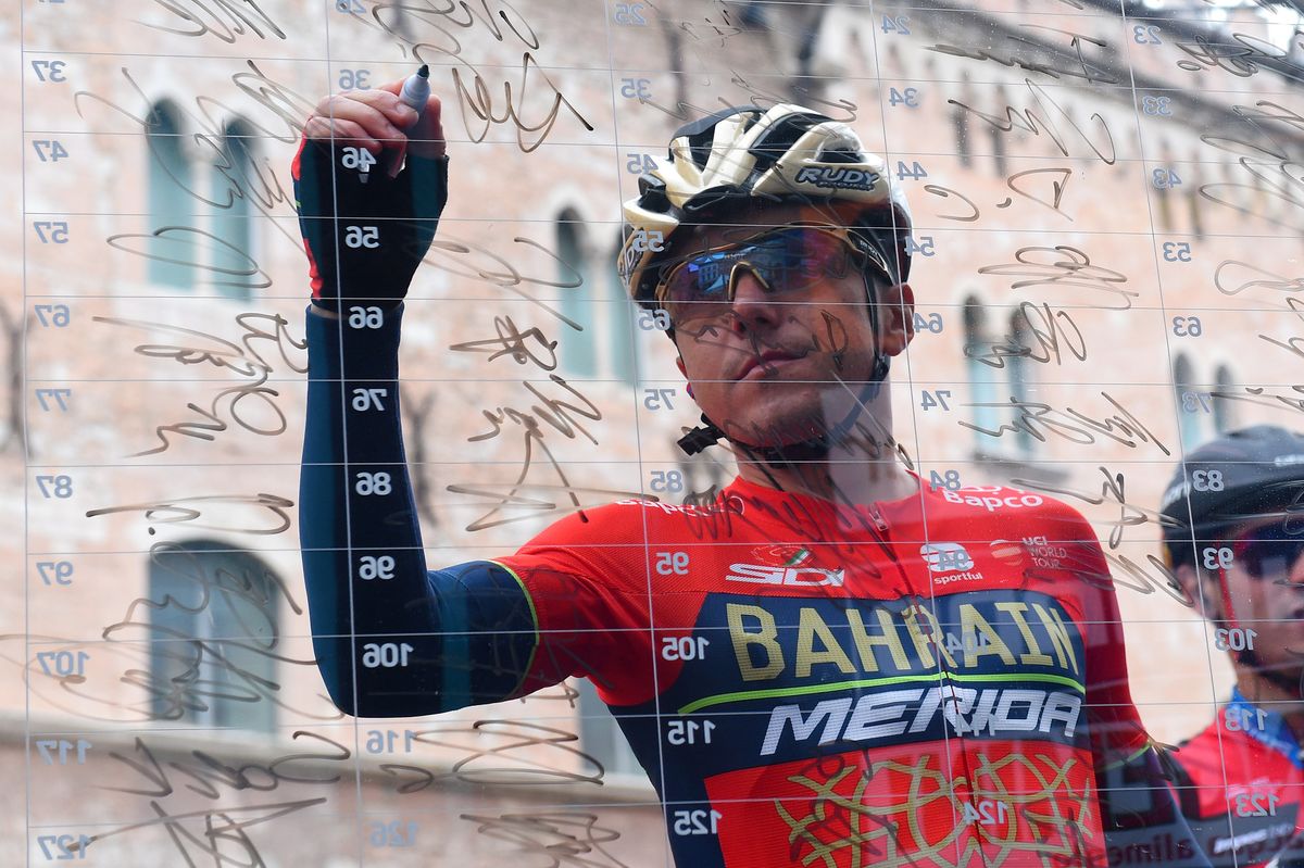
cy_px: 434
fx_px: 2534
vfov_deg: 19.4
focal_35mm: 70
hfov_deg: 28.9
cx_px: 652
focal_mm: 70
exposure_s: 1/1000
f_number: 7.1
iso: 1600
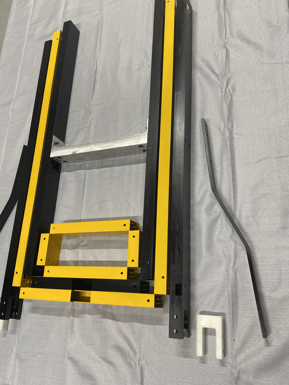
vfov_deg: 60.0
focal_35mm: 30
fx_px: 334
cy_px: 190
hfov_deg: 46.7
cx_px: 130
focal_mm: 4.25
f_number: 1.8
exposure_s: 1/60
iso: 64
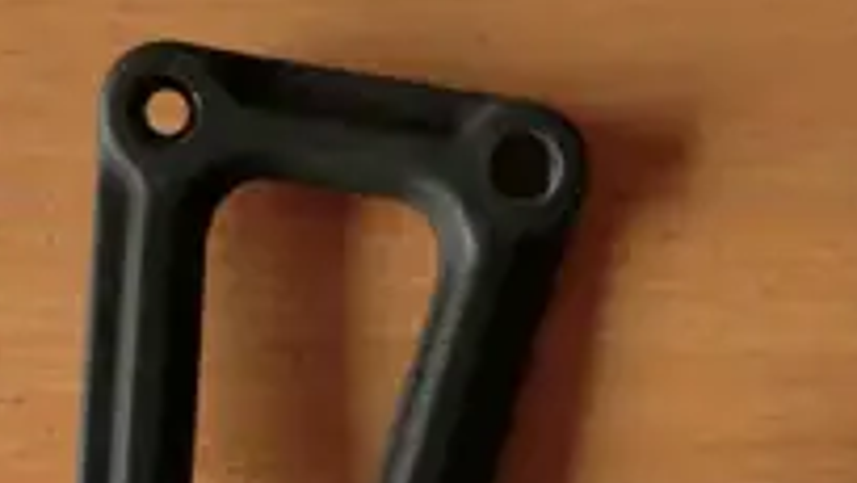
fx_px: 1864
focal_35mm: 82
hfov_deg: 25.9
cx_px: 395
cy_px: 613
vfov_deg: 14.2
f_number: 3.5
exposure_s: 1/60
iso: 100
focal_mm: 5.8
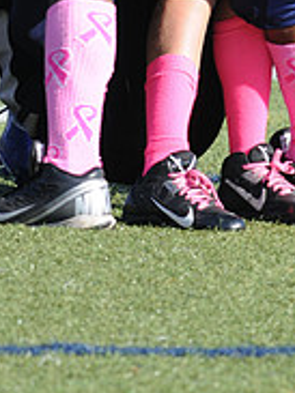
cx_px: 87
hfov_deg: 1.1
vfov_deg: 1.5
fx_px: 15551
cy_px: -144
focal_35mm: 1367
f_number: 6.3
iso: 200
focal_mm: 300
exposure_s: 1/500
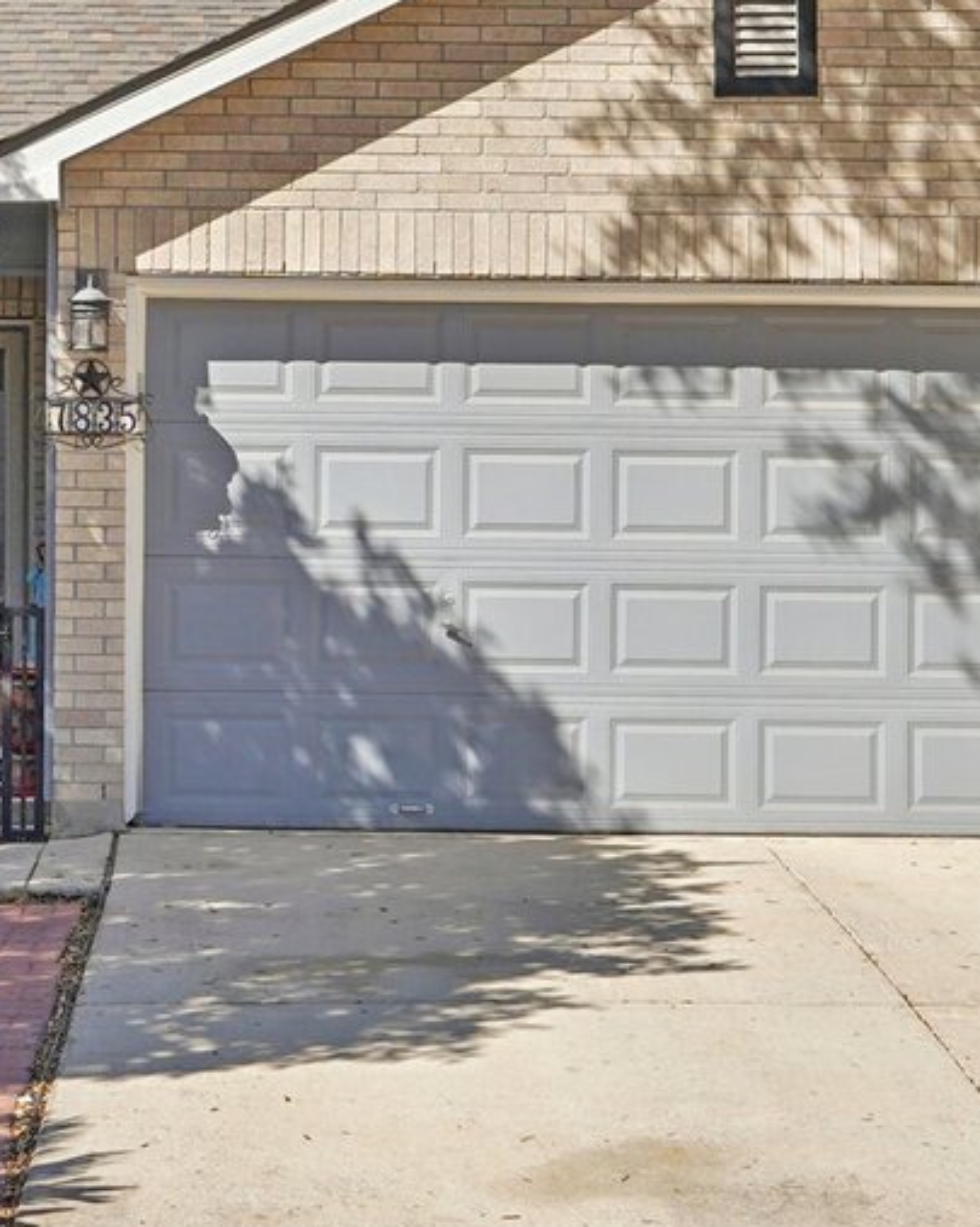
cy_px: 247
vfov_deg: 20.4
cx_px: 305
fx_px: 3375
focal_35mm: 93
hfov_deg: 16.5
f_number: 8
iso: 100
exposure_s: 1/250
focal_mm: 31
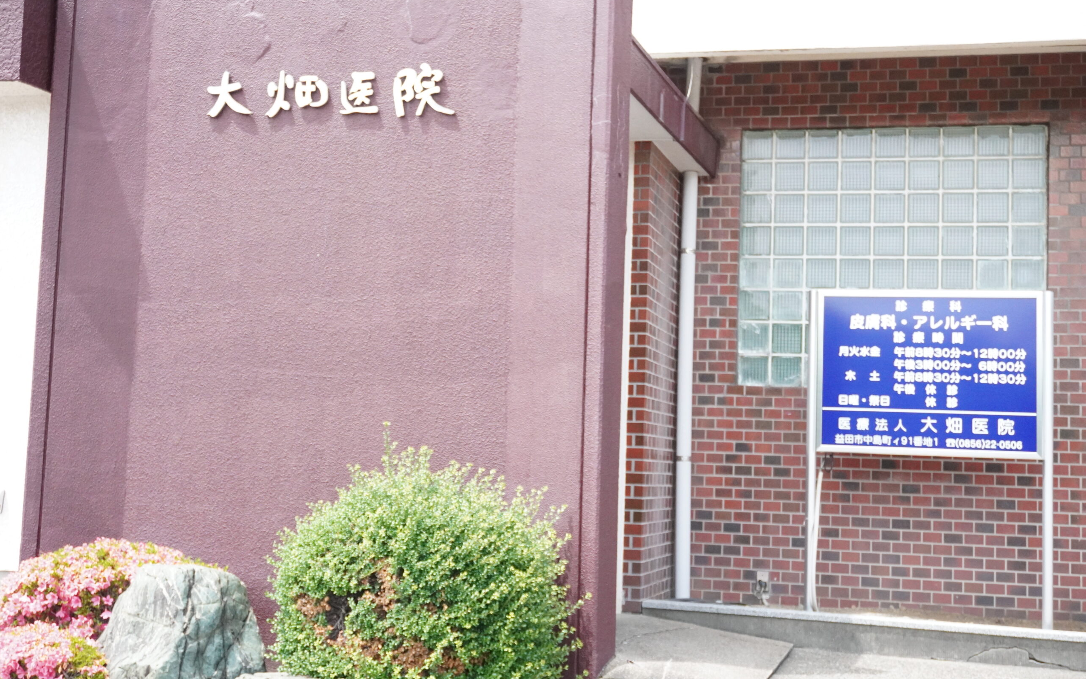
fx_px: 1450
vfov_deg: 26.3
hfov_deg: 41.1
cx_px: 543
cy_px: 317
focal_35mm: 49
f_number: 5
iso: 3200
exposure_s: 1/4000
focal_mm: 32
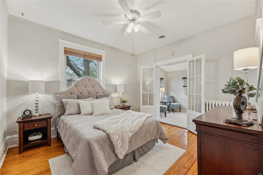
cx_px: 132
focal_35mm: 14
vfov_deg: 81.1
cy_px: 88
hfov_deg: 104.3
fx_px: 102
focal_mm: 14
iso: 200
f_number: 8
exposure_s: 1/2.5
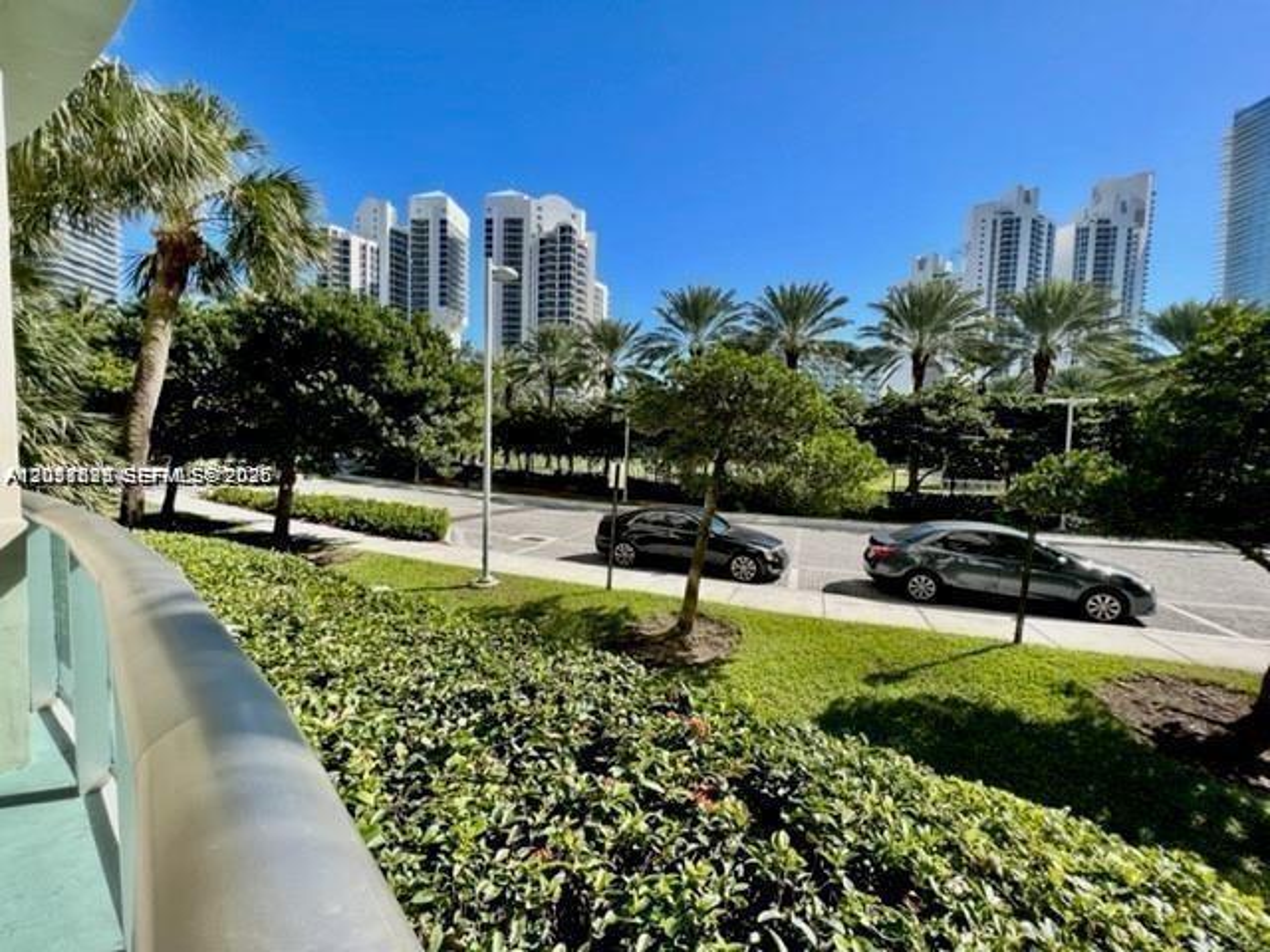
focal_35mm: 13
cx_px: 635
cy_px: 476
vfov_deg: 89.9
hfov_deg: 106.2
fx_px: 477
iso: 32
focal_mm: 1.57
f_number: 1.8
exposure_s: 1/919
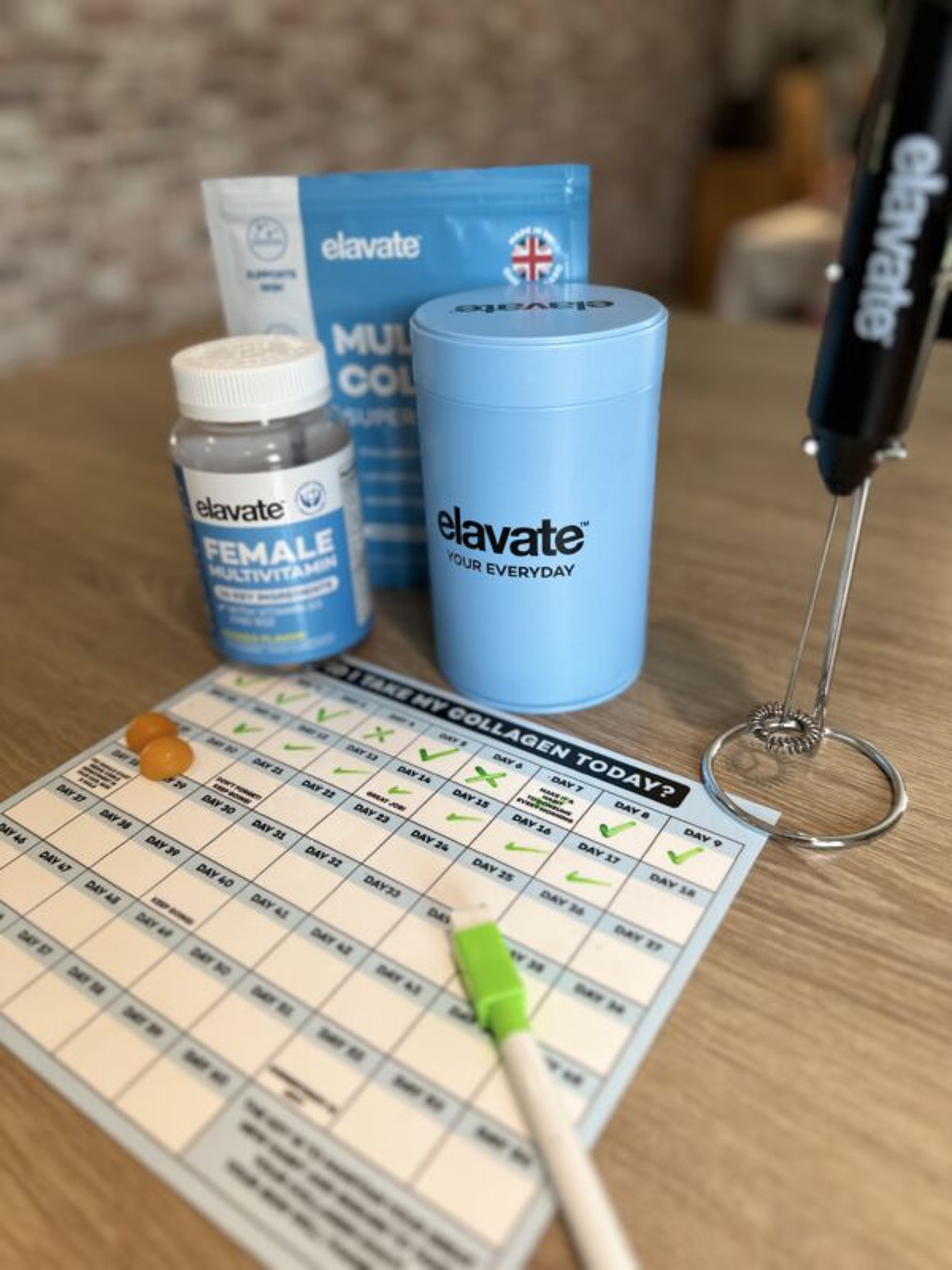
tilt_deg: -30.8
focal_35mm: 24
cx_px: 476
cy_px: 635
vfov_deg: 71.6
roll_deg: +2.3
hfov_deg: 56.8
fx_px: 880
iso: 125
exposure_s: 1/121
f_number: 1.78
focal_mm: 6.86
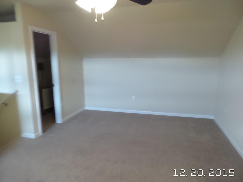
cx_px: 122
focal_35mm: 23
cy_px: 91
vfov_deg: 58.9
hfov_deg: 73.9
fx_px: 161
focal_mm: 4.1
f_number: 2.8
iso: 800
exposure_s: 1/25
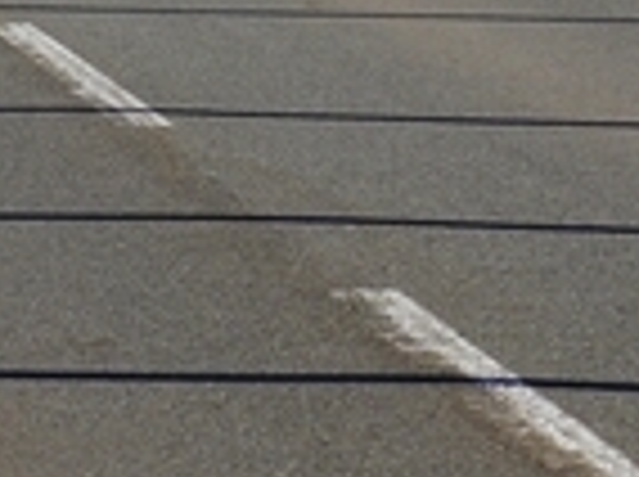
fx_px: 6100
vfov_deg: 4.4
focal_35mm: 331
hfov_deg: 6.0
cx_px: -166
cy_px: -592
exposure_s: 1/200
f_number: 6.3
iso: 100
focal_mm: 61
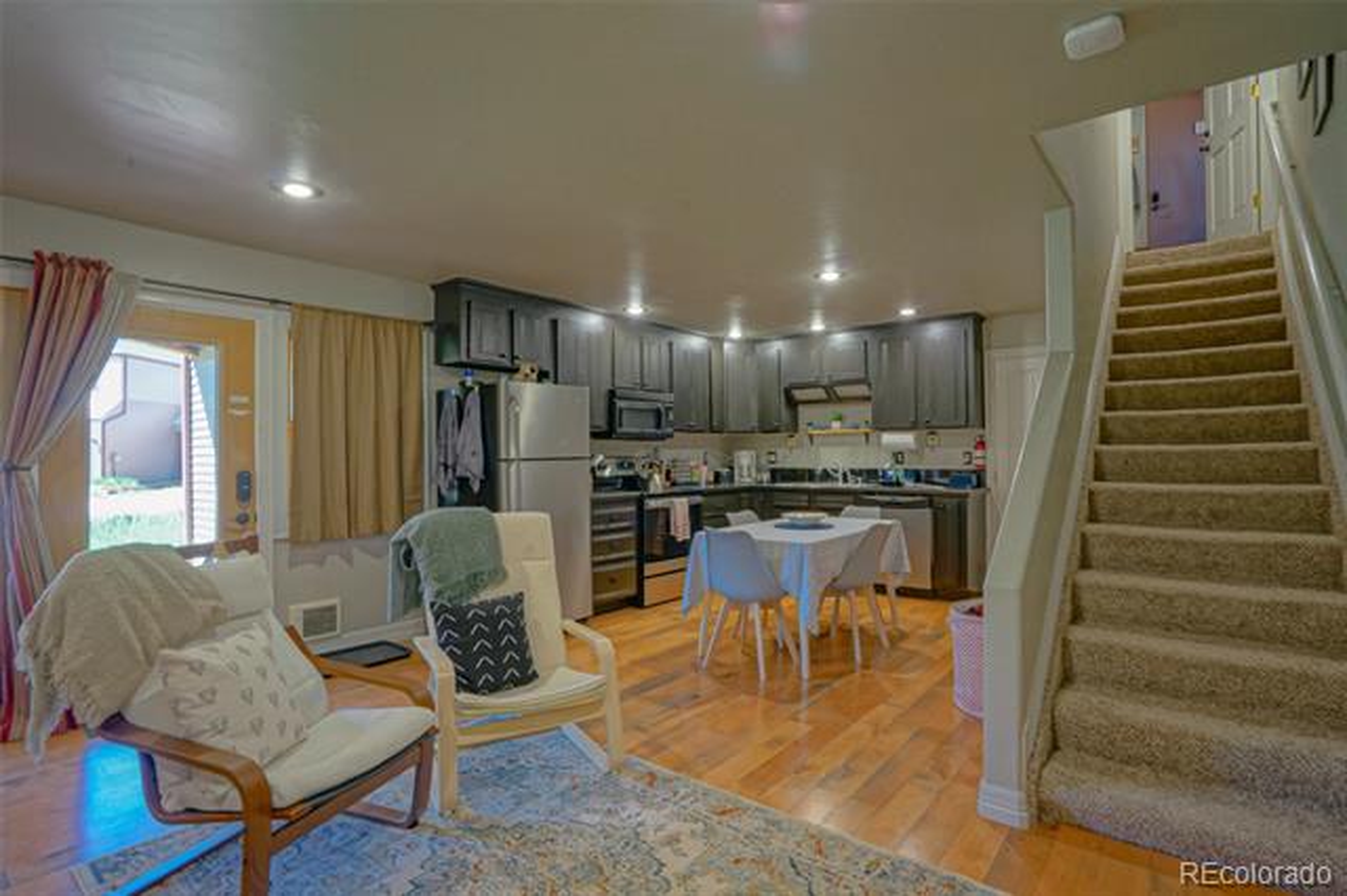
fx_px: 636
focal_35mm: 17
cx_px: 674
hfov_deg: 93.3
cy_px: 448
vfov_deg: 70.4
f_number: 11
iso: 400
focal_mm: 17
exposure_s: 1/3
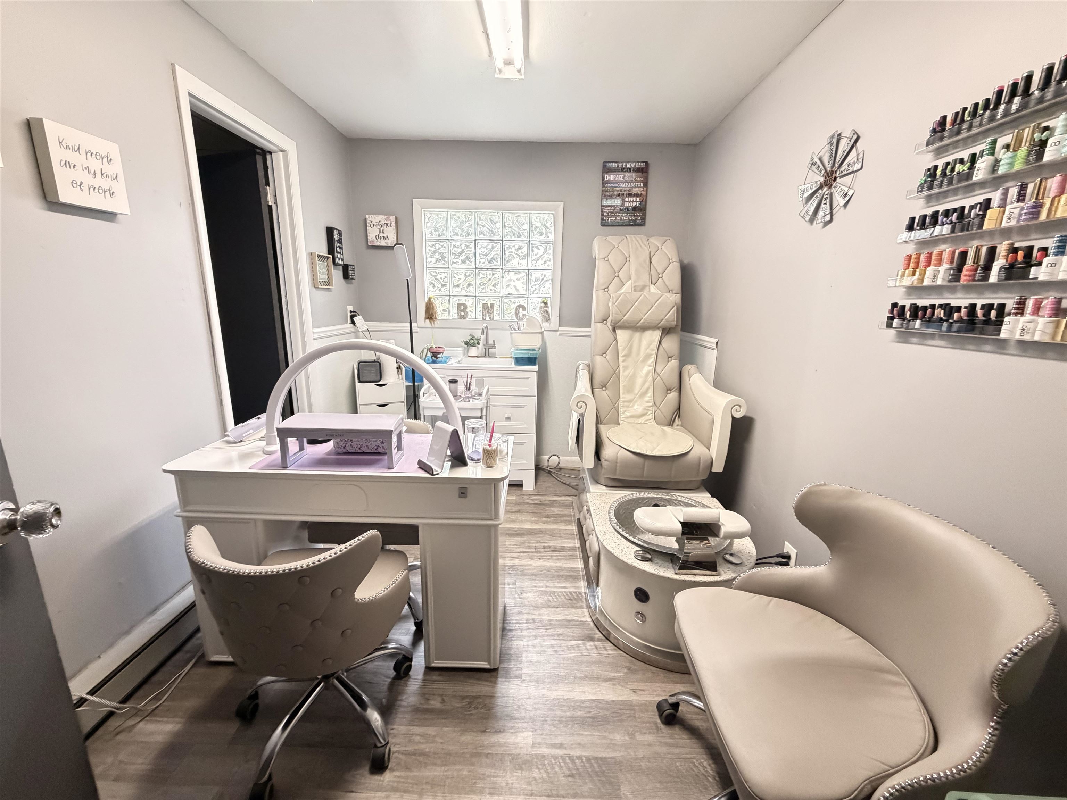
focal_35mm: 14
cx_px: 534
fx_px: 432
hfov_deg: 102.1
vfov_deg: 85.7
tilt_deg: -12.8
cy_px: 400
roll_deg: -0.9
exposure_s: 1/60
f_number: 2.2
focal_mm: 2.22
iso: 640
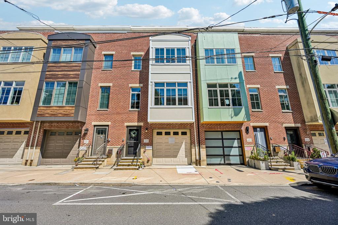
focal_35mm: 14
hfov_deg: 104.2
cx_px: 169
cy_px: 112
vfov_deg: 81.2
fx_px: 131
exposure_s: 1/320
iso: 100
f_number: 8
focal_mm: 14
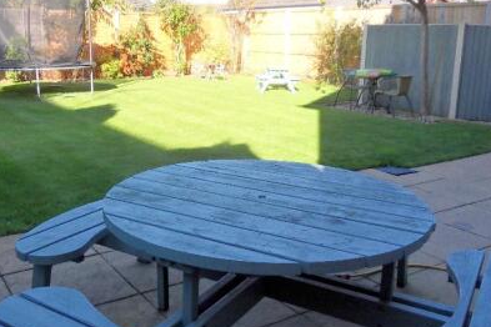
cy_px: 137
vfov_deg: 35.9
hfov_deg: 51.6
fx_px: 505
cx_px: 199
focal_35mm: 37
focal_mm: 4.2
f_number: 3.3
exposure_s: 1/350
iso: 80
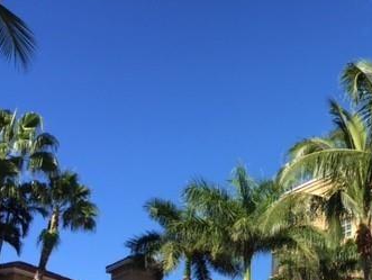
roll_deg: -1.5
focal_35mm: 56
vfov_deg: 25.5
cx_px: 339
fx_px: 602
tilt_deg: +18.7
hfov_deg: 32.5
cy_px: 243
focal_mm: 4.15
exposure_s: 1/1236
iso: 32
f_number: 2.2
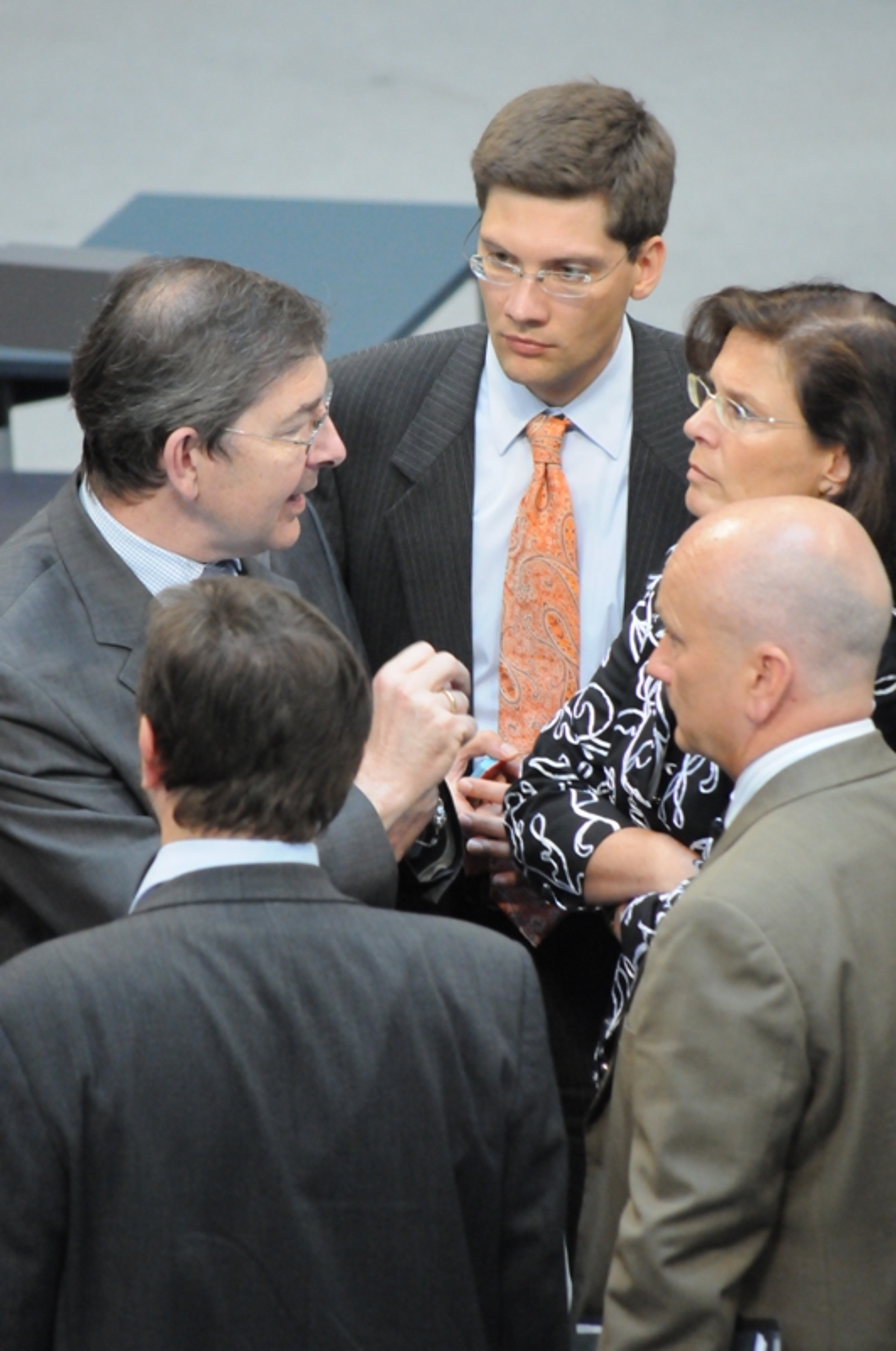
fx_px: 12918
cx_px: 448
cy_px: 676
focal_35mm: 345
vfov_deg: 6.0
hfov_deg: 4.0
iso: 3200
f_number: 5.3
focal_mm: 230
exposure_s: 1/90
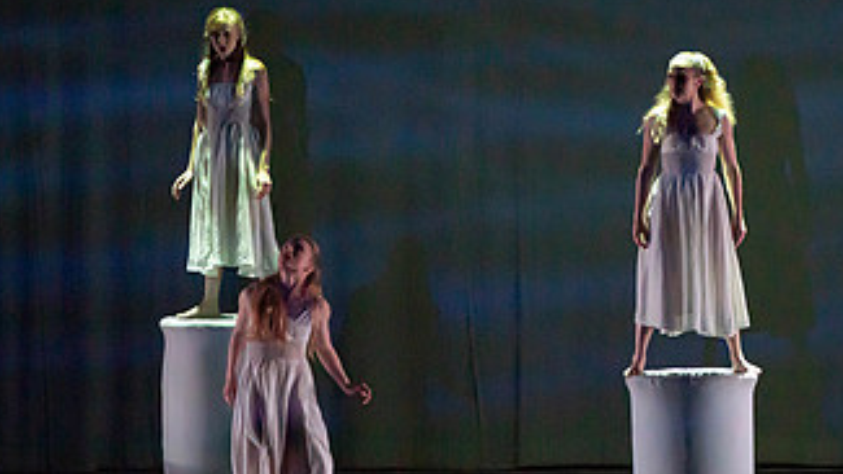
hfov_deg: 6.1
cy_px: 152
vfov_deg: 3.4
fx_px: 7893
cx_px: 589
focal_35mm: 353
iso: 6400
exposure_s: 1/320
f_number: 5.6
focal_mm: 189
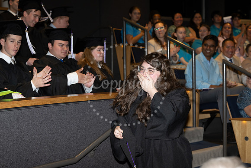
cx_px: 126
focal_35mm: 82
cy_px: 84
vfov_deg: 16.7
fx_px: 572
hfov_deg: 24.8
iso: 1000
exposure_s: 1/160
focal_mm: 82
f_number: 5.6
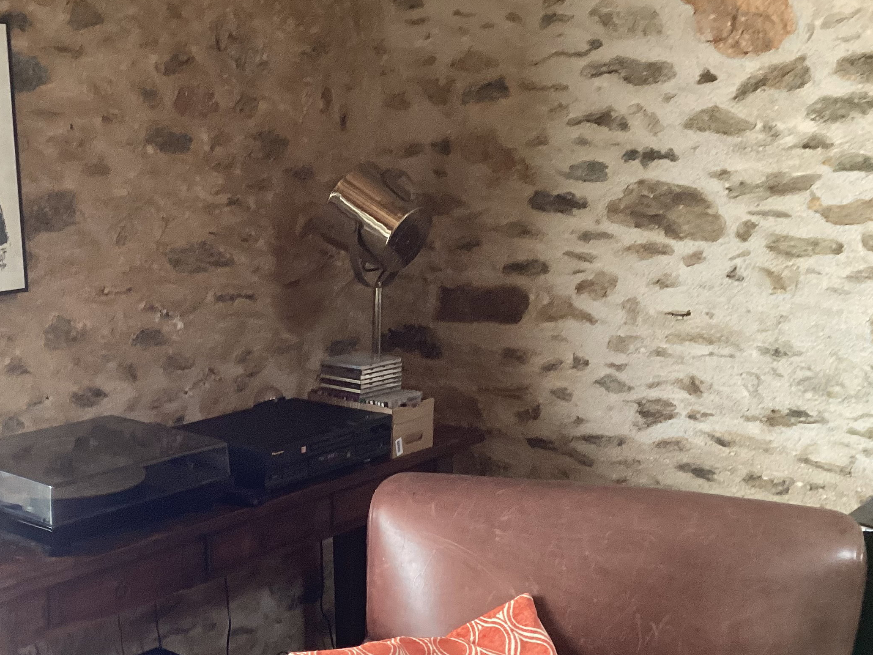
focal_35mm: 49
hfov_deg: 37.7
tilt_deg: -16.9
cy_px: 505
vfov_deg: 29.1
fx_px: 1236
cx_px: 194
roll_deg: +0.6
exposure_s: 1/60
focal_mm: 3.3
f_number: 2.4
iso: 200
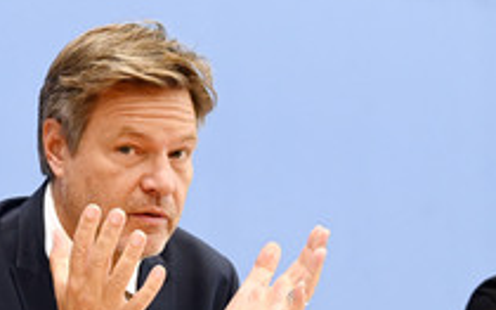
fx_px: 2216
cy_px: 73
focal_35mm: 164
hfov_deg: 12.6
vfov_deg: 8.0
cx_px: -22
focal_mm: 75
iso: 3200
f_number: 5
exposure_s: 1/500
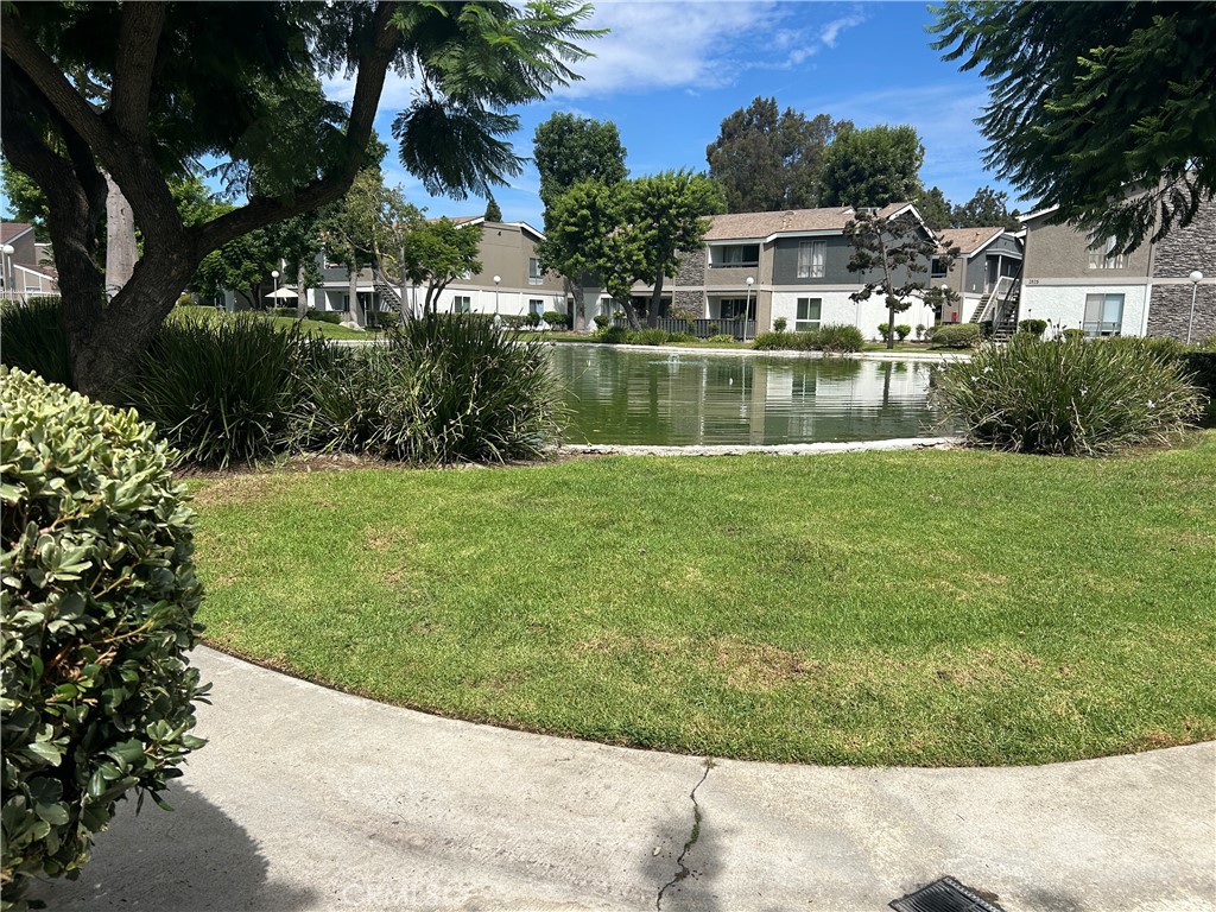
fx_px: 913
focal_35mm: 26
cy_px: 456
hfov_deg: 67.3
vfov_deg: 53.1
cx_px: 608
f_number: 1.5
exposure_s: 1/4630
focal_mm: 5.7
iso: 50
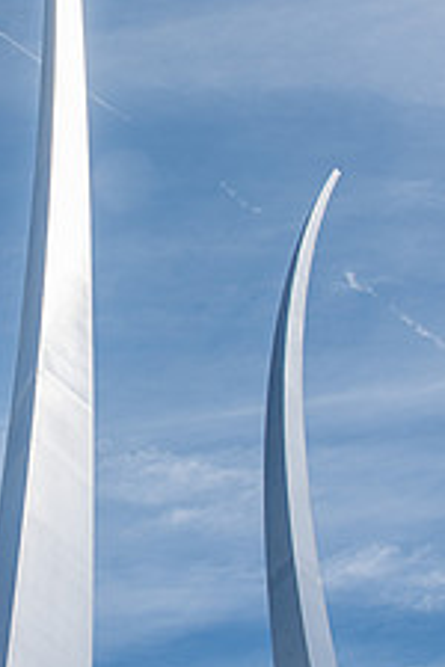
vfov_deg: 40.8
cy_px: 252
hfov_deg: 27.3
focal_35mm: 48
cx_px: 65
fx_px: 890
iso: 100
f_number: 10
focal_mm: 24
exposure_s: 1/160
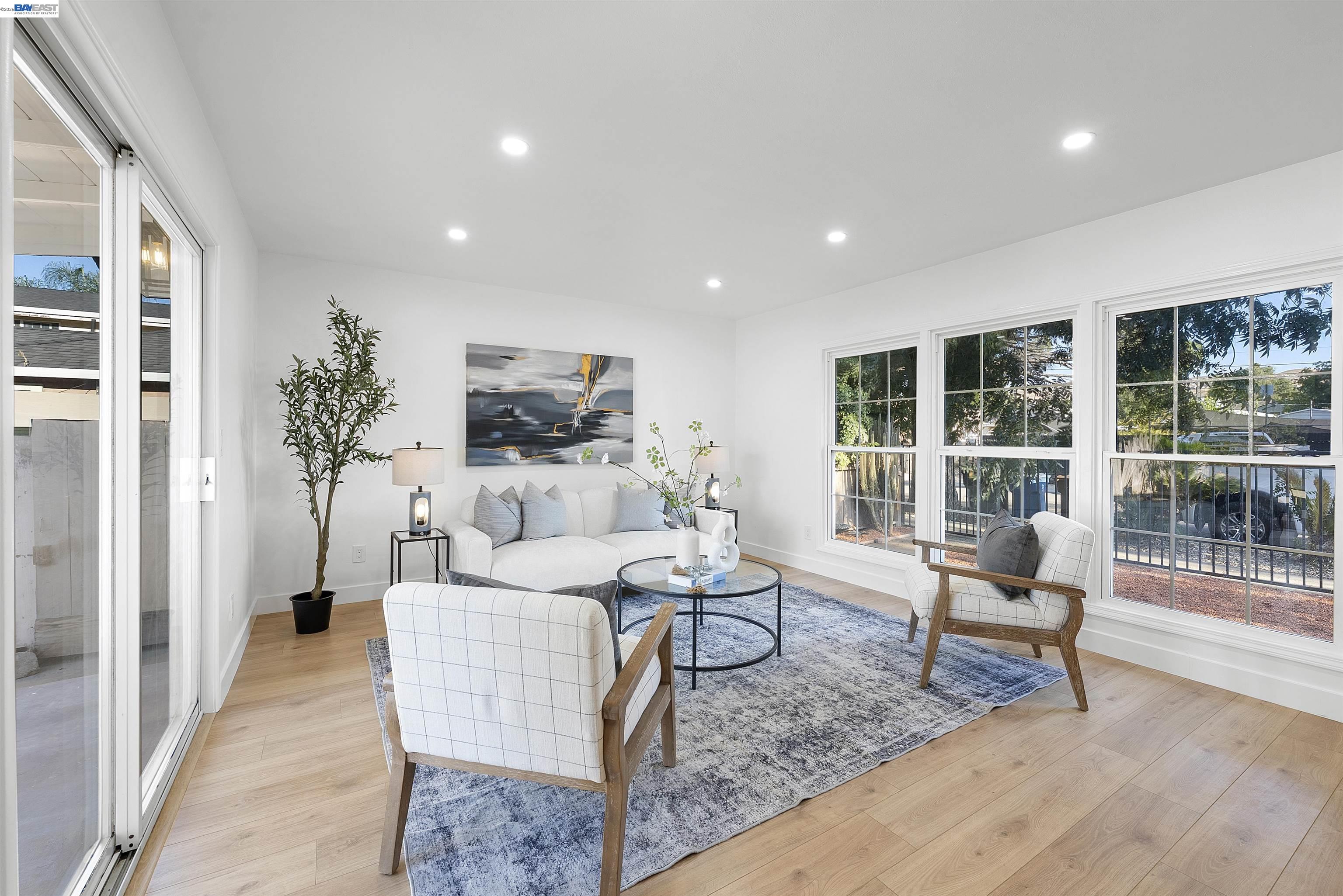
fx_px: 560
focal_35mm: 15
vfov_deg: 77.4
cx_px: 672
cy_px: 448
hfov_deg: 100.4
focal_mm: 15
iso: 200
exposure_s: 1/4
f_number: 8
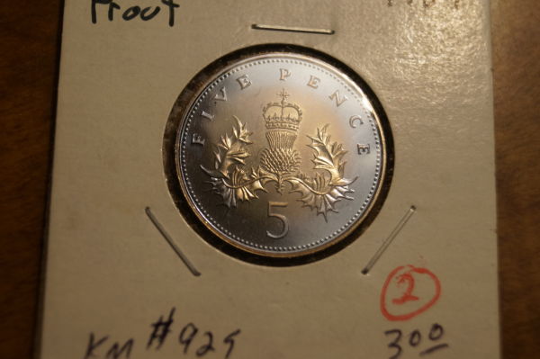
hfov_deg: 24.6
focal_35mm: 82
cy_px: 180
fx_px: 1236
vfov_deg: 16.5
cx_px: 270
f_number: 5.6
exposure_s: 1/100
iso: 500
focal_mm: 55
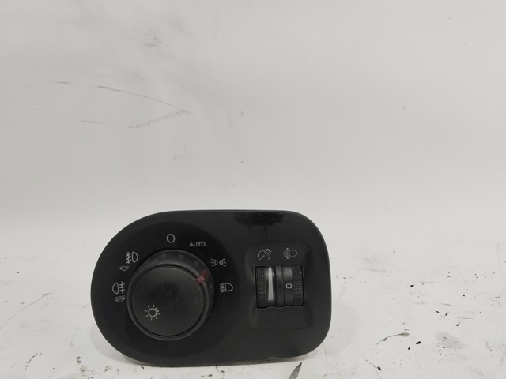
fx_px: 468
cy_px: 190
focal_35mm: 32
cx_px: 253
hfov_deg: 56.8
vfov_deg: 44.2
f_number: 2
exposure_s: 1/142
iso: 50
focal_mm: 2.78
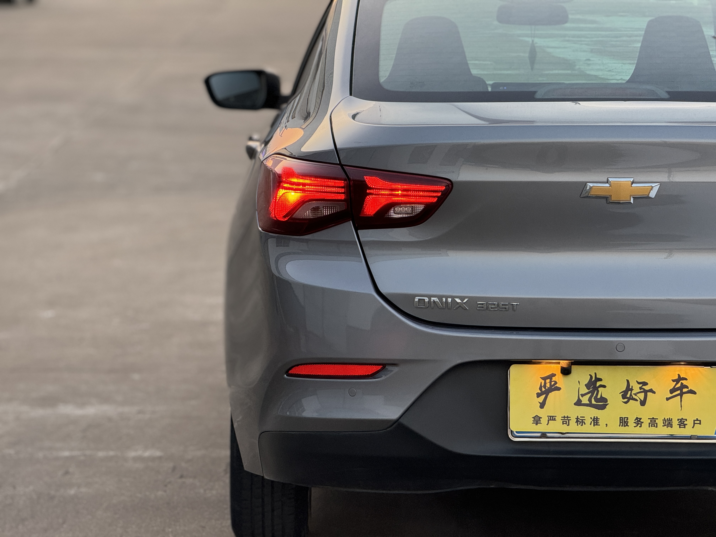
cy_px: 268
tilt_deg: -7.3
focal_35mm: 120
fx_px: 2482
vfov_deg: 12.3
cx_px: 358
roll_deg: -0.1
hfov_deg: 16.4
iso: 200
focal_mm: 15.66
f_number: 2.8
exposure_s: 1/86
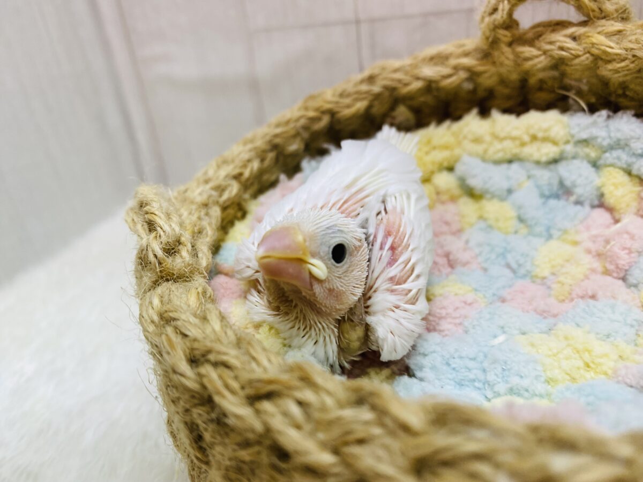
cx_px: 322
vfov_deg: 54.9
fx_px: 464
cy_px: 241
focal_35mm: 25
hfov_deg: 69.4
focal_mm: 4.25
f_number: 1.8
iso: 80
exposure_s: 1/100
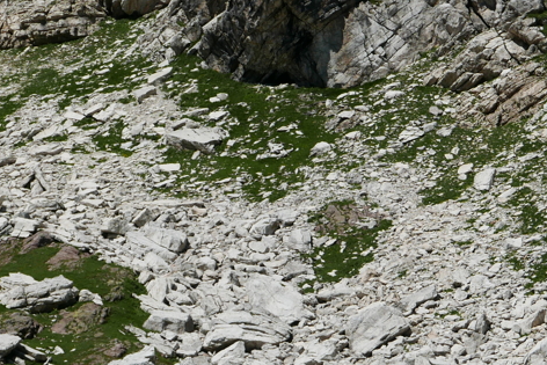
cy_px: 233
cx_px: 162
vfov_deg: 10.4
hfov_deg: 15.5
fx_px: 2006
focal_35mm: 132
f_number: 5.6
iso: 200
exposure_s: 1/1600
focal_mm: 23.6
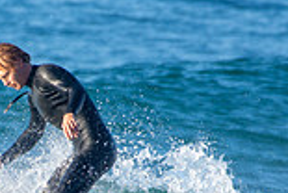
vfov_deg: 0.5
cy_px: 250
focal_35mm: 2799
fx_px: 22435
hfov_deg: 0.7
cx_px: -6
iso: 320
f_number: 5.6
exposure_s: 1/1000
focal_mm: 500
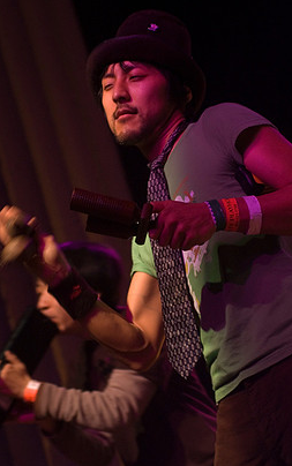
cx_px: 134
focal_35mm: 119
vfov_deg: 17.5
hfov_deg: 11.0
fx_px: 1513
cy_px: 230
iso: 800
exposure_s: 1/80
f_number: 2.8
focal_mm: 70
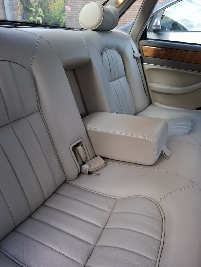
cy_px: 134
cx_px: 100
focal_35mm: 23
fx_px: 178
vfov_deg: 73.9
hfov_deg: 58.9
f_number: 1.8
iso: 80
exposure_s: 1/100
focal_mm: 5.54
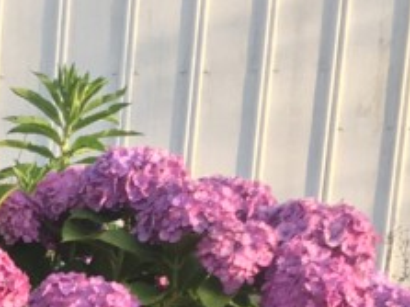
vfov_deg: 8.5
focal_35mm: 156
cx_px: -390
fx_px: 1847
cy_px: 783
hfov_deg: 11.5
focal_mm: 4.15
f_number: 2.2
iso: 25
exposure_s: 1/227
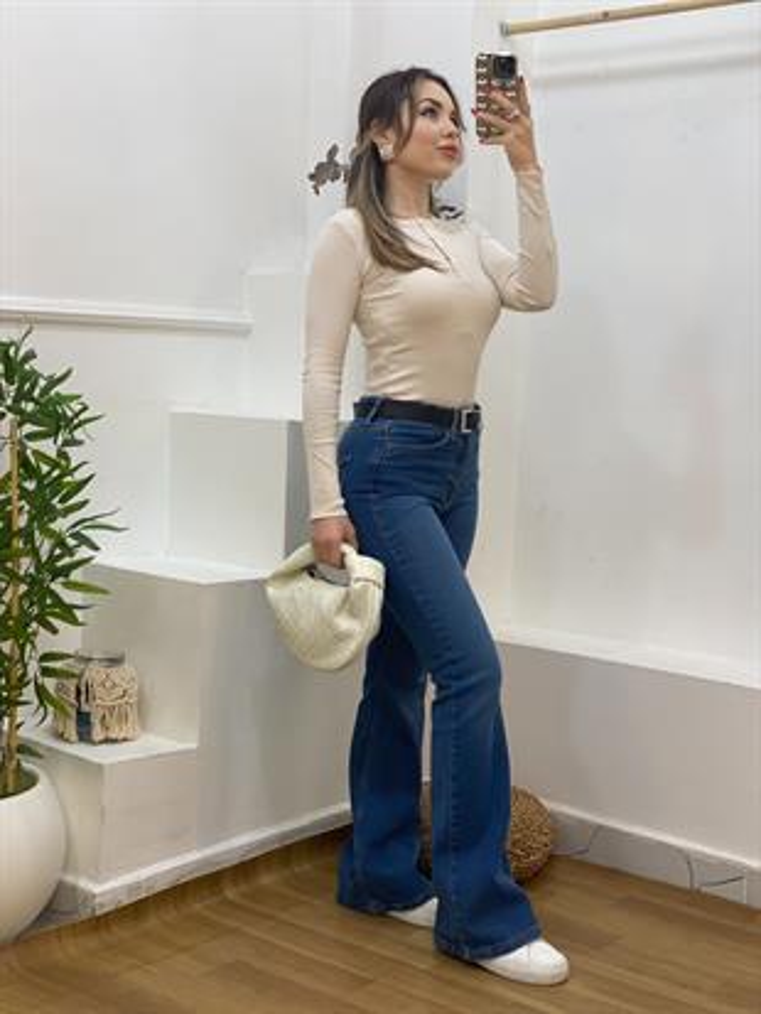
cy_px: 507
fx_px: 1523
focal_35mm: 52
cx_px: 380
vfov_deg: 36.8
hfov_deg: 28.0
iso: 80
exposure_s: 1/100
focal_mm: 6
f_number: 2
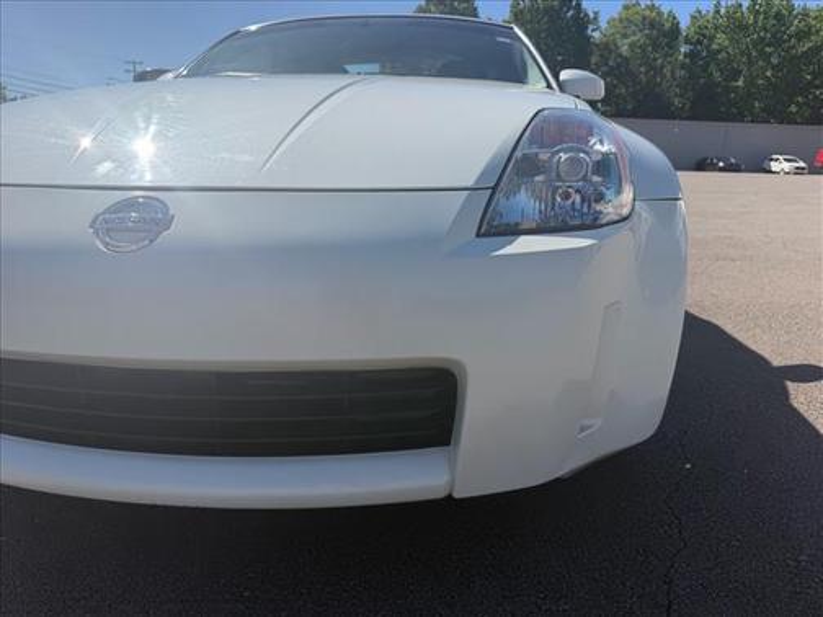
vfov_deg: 56.8
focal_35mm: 24
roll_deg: -2.0
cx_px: 412
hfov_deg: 71.6
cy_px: 308
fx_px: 571
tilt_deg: -11.6
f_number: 1.78
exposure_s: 1/6173
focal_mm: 6.76
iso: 80
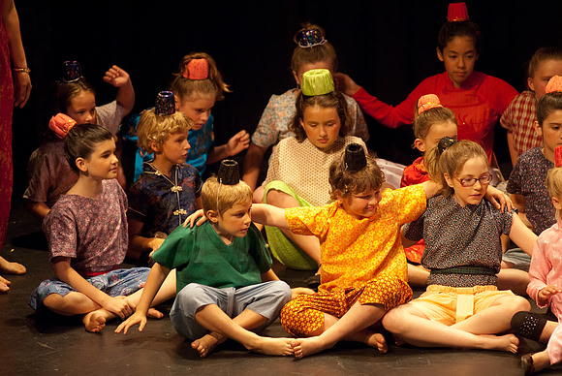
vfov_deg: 4.6
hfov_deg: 6.9
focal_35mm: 300
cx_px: 281
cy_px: 188
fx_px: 4688
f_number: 2.8
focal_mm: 200
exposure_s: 1/160
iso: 1000
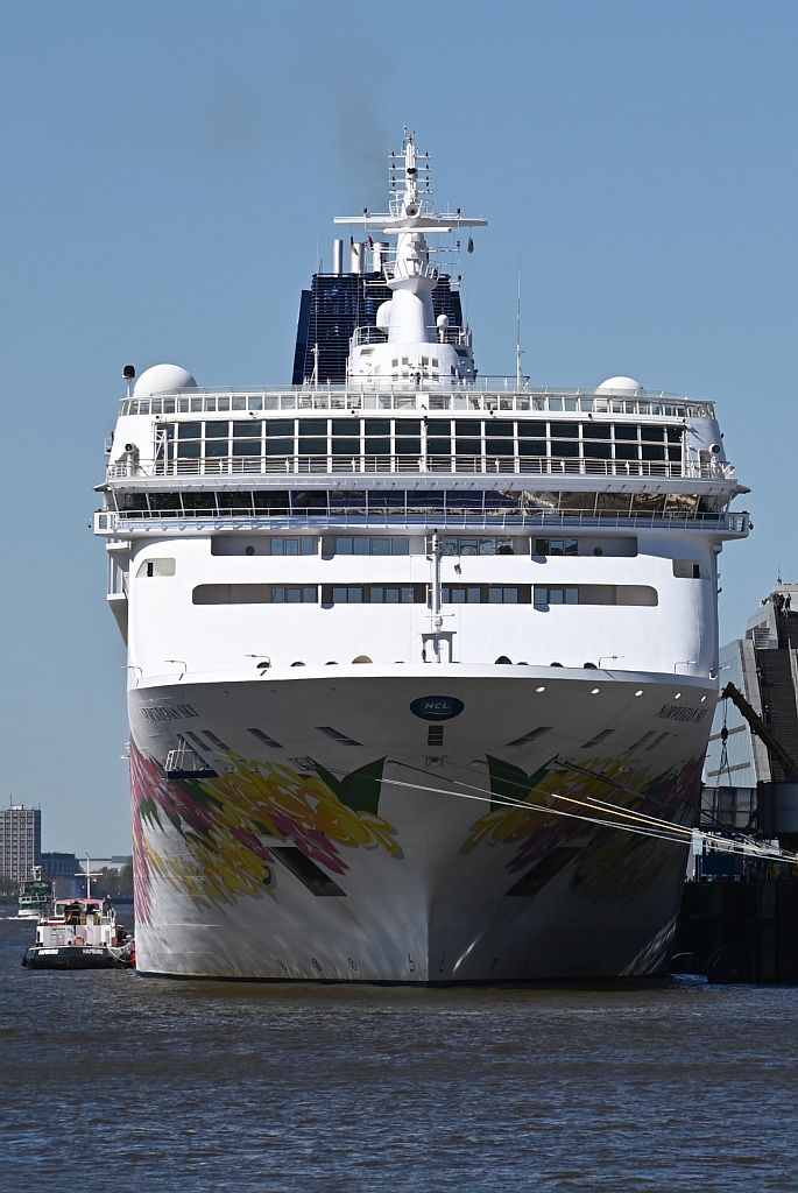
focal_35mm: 120
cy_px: 596
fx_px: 3980
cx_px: 399
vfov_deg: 17.0
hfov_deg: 11.4
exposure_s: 1/500
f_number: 8
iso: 100
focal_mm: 120
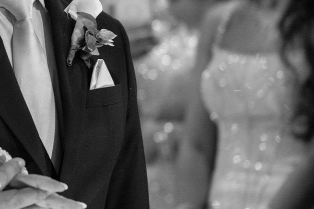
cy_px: 48
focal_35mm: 332
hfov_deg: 6.1
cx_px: -166
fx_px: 2896
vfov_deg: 4.1
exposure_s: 1/160
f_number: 1.8
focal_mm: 85
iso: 2500
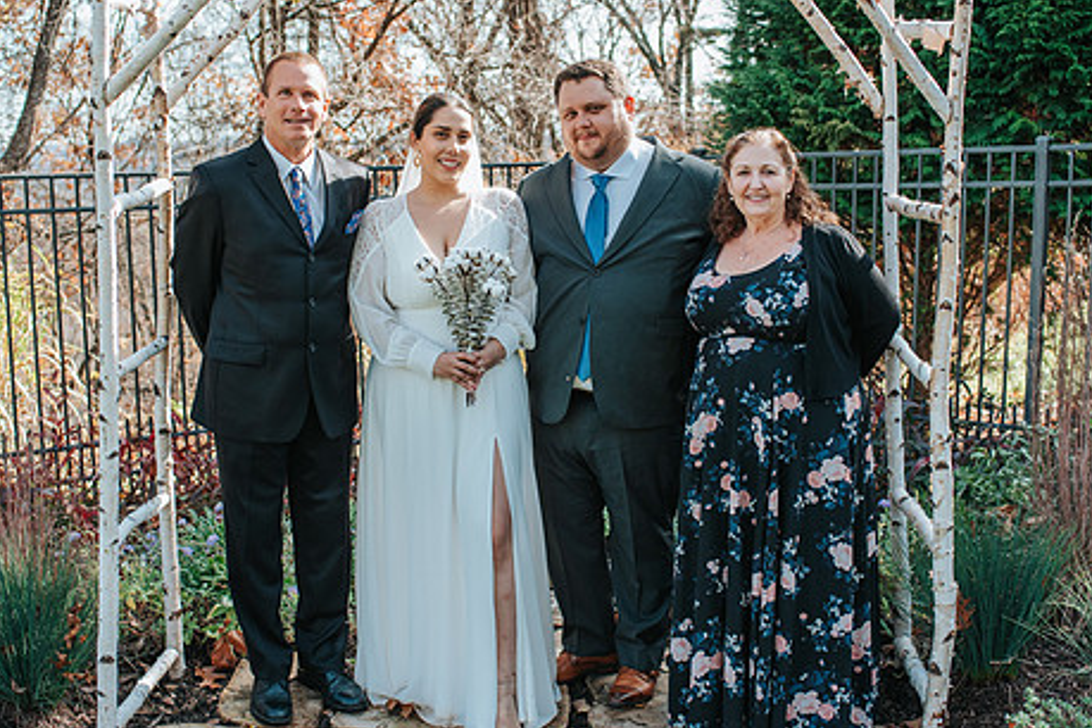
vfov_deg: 28.6
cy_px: 337
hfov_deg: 41.9
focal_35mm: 47
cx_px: 535
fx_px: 1426
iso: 640
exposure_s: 1/1250
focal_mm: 35
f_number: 3.5
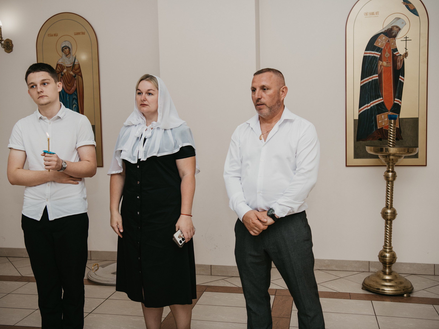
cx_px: 211
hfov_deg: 47.9
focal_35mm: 39
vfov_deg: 36.8
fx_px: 495
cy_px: 164
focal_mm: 36
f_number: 4
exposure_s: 1/160
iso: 200
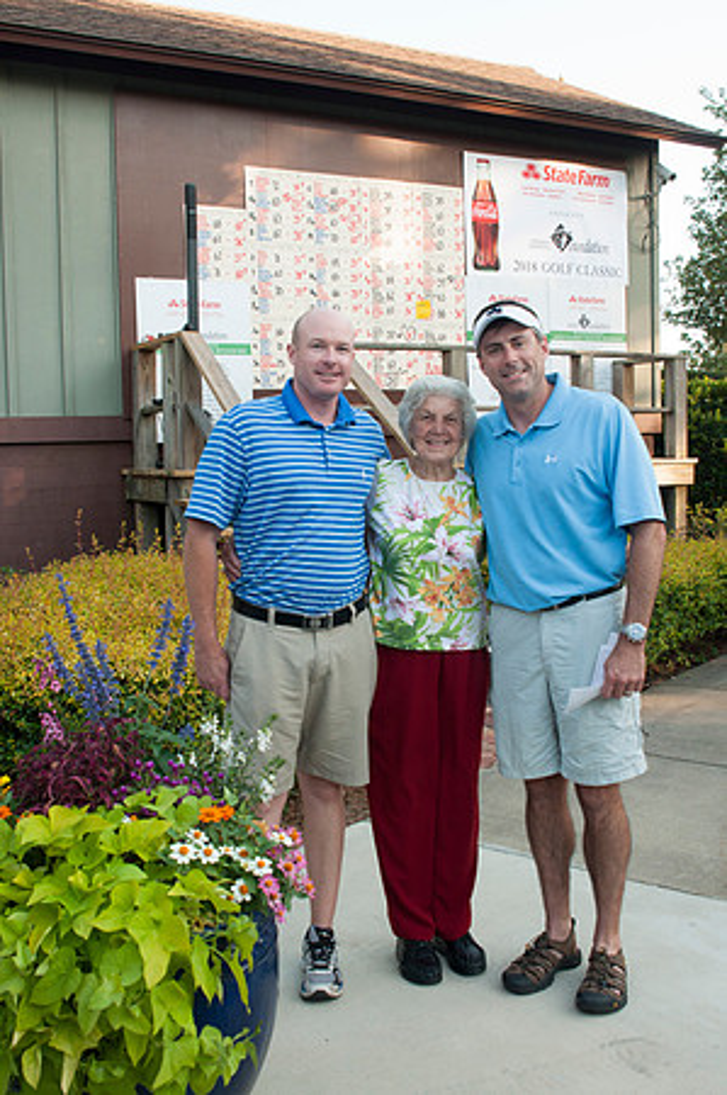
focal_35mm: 36
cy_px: 548
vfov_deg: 53.2
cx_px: 364
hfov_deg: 36.8
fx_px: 1093
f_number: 7.1
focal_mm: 24
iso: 500
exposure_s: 1/160
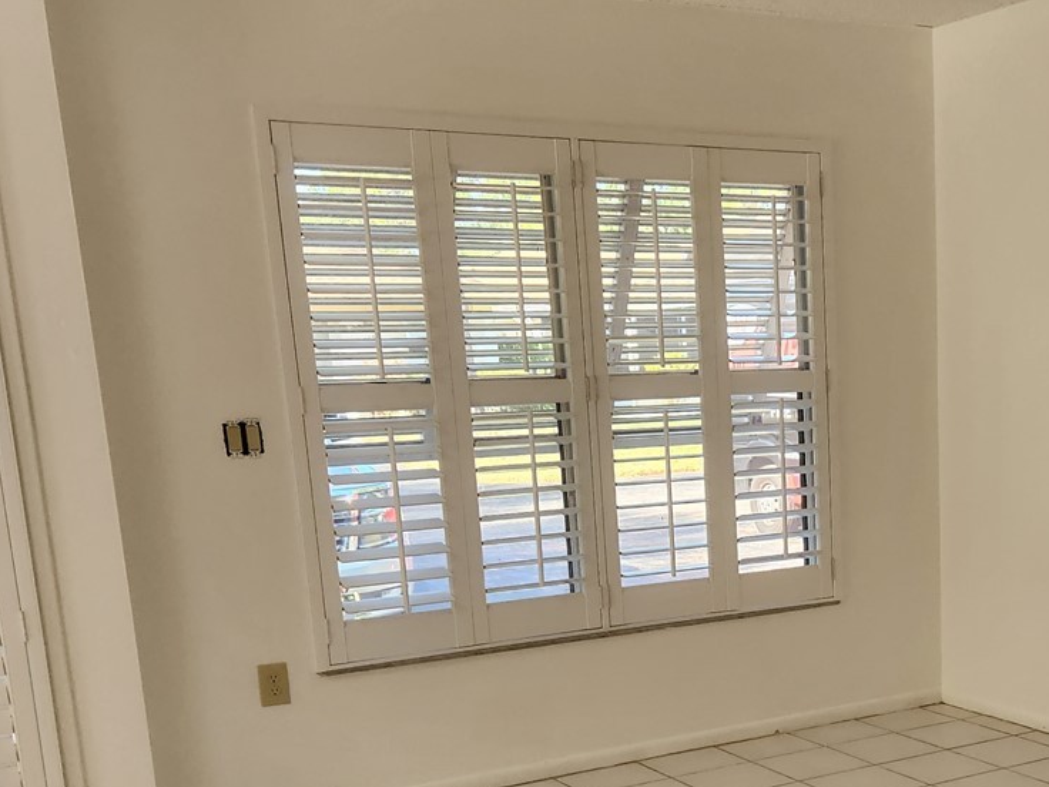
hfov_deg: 36.7
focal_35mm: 50
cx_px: 864
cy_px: 672
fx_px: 1515
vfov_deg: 28.3
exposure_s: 1/180
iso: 200
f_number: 1.8
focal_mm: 5.4
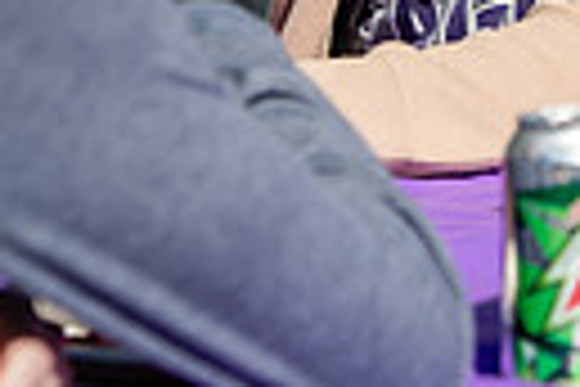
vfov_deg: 2.7
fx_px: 8103
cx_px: 607
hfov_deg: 4.1
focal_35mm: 503
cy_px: -466
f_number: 4
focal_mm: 112
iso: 64
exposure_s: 1/800
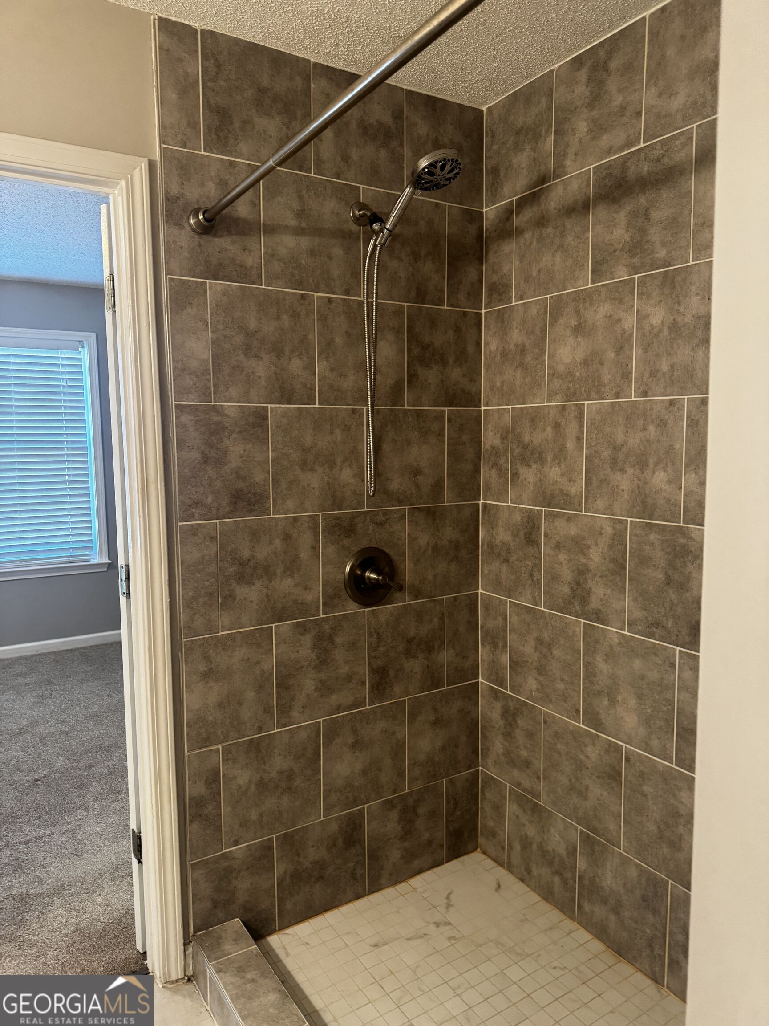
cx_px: 384
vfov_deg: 71.6
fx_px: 711
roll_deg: +0.8
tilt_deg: -6.5
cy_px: 513
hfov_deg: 56.8
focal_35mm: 24
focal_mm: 6.76
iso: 400
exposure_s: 1/60
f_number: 1.78
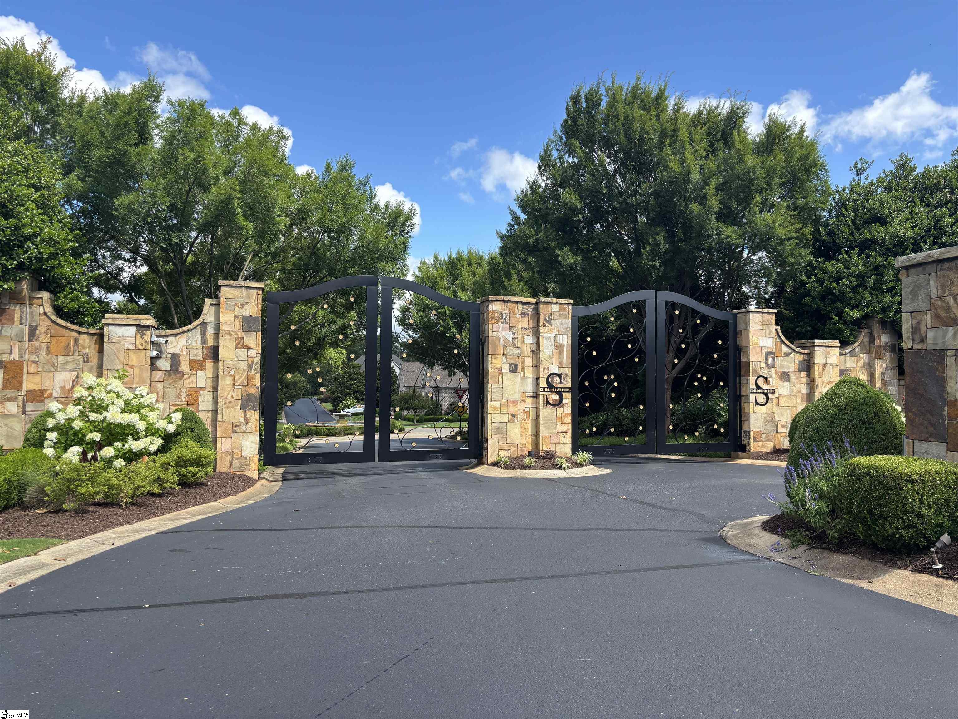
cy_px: 360
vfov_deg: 53.1
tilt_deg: +2.5
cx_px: 479
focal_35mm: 26
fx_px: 720
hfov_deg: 67.3
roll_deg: -1.6
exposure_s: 1/1328
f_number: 1.6
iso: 50
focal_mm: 5.96
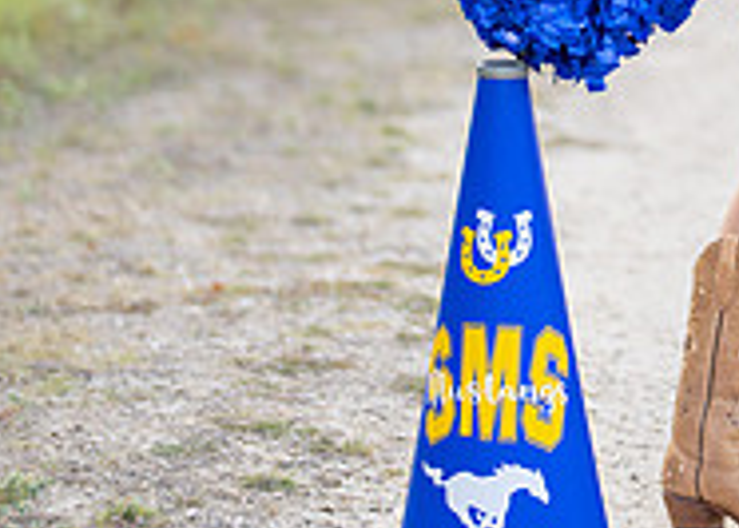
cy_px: -107
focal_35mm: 179
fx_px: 3758
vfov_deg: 8.0
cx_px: 914
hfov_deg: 11.0
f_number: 1.2
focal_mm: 50
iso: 100
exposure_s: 1/800
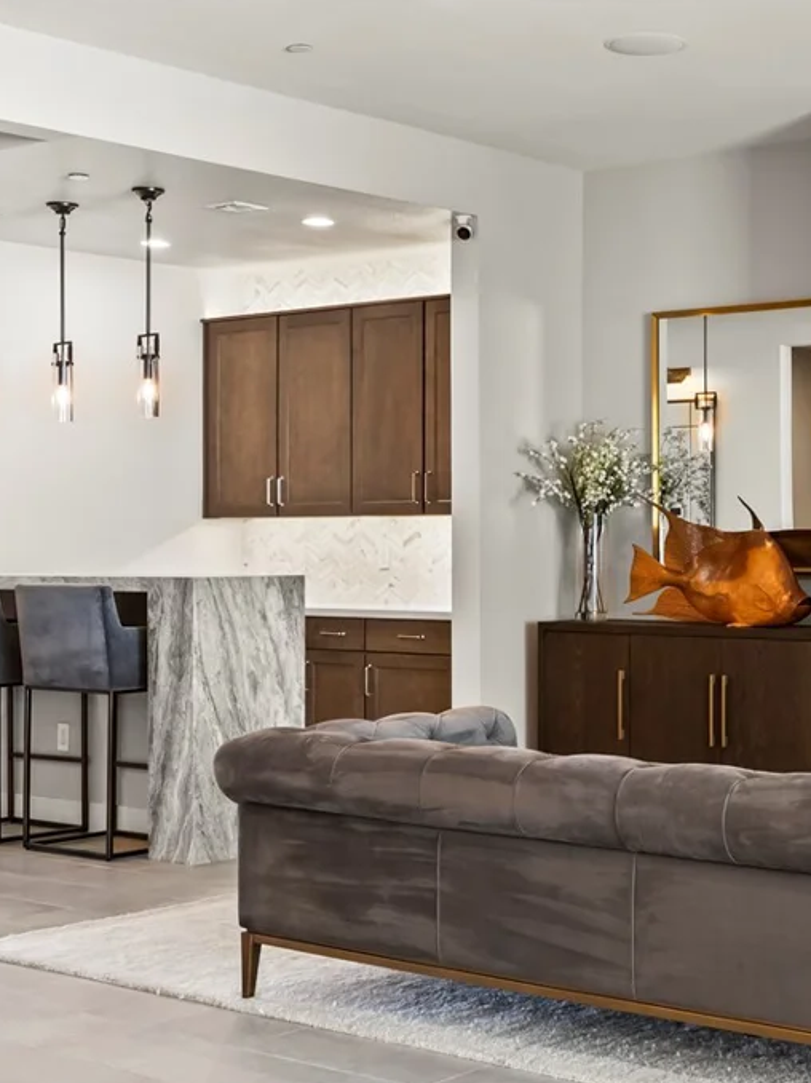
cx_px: 632
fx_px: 1907
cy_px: 541
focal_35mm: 61
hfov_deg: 23.7
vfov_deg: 31.7
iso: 100
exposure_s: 2.5
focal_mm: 28
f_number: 8
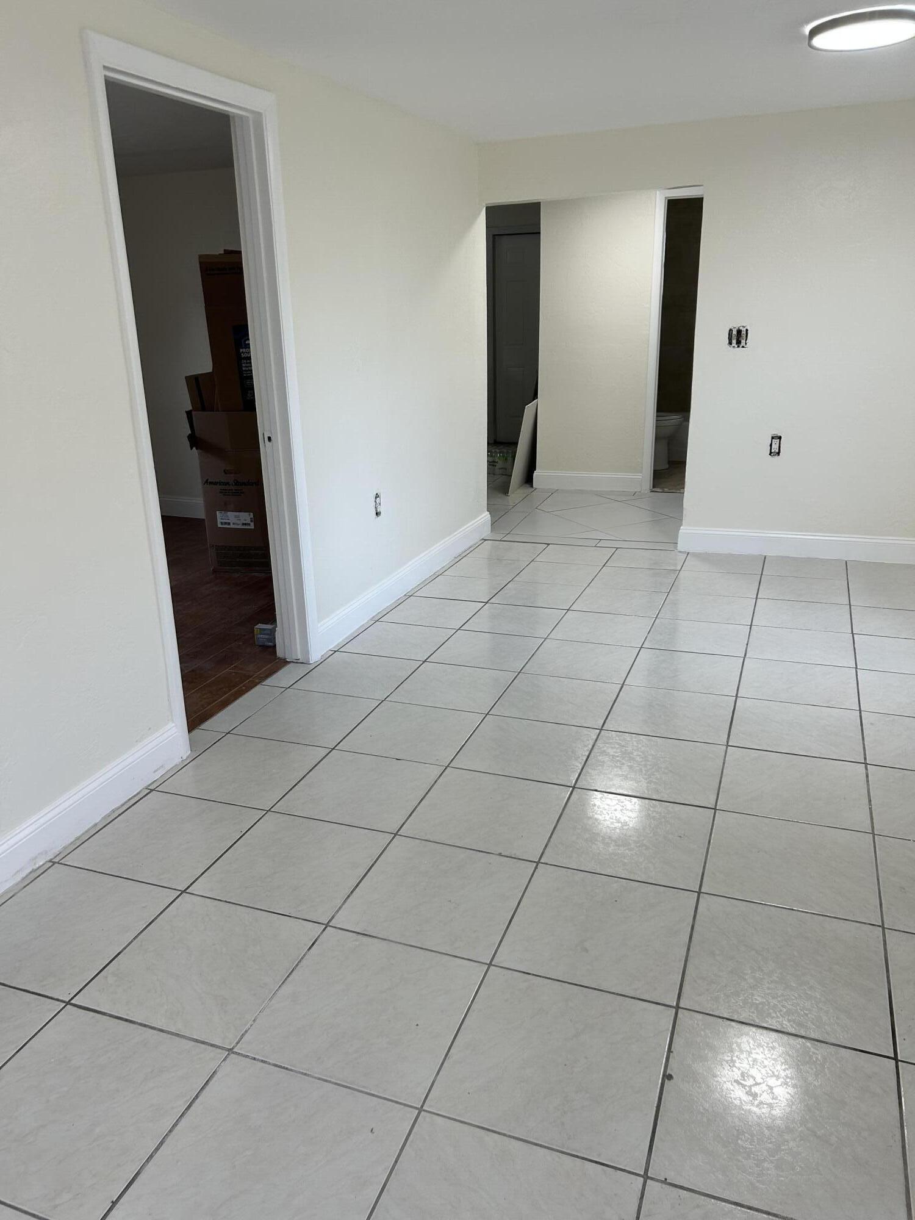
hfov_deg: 53.1
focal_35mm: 26
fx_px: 916
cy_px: 610
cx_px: 458
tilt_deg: -18.9
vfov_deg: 67.3
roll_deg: +1.1
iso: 64
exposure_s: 1/120
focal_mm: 5.7
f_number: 1.5
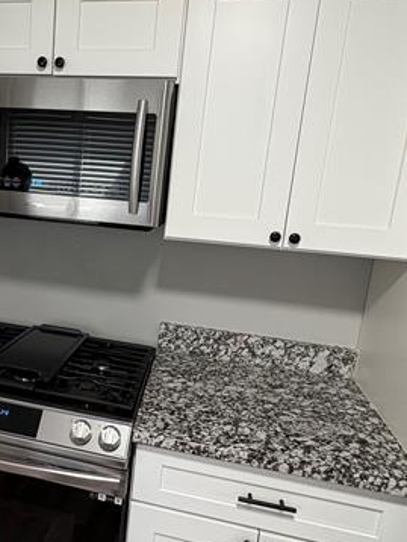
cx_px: 83
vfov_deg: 59.9
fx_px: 470
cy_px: 271
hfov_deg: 44.6
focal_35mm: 30
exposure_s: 1/60
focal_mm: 2.22
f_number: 2.2
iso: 250
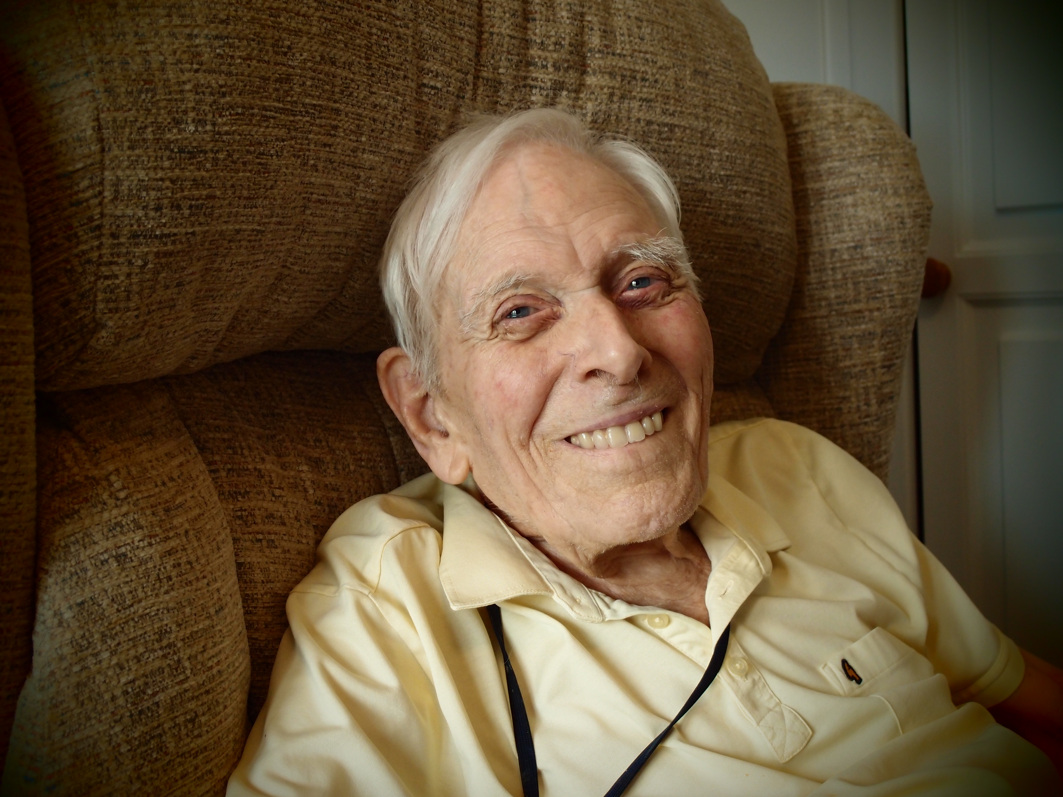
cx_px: 532
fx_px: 1413
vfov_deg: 31.5
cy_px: 398
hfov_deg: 41.2
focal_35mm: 46
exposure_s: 1/100
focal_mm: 9.87
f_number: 2
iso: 160
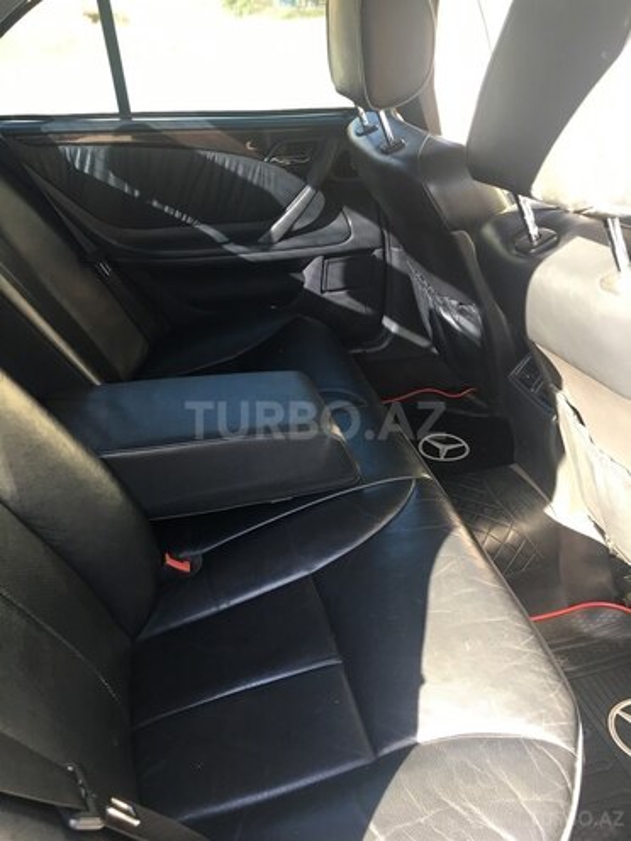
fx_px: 705
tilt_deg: -32.5
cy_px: 420
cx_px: 316
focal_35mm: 29
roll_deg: +0.6
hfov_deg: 48.2
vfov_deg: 61.7
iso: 25
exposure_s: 1/33
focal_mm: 4.15
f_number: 2.2
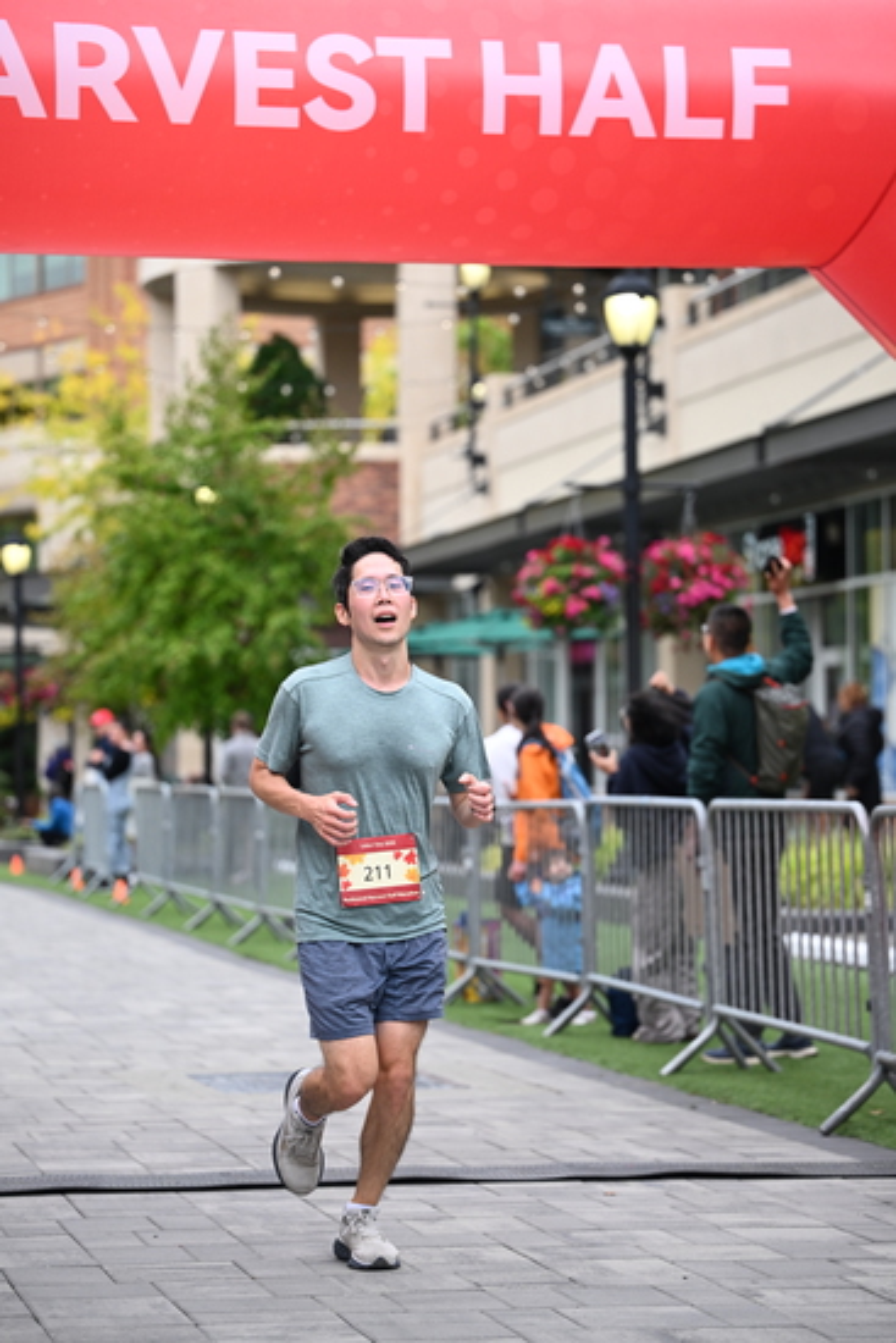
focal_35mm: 94
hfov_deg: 14.6
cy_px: 672
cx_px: 448
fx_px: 3507
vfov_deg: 21.7
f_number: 2.8
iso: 640
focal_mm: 94
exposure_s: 1/2000
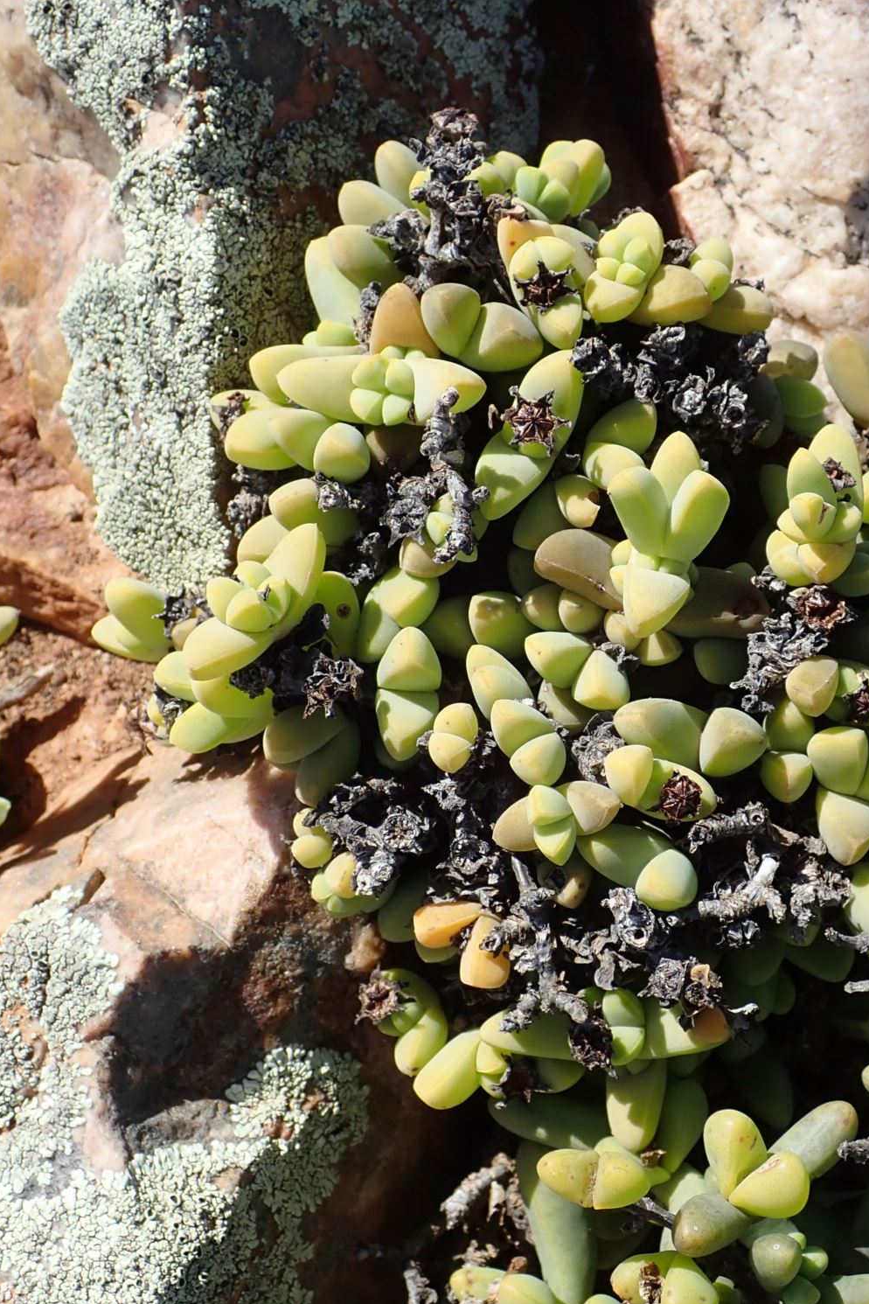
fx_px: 1919
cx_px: 577
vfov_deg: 37.5
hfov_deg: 25.4
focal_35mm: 53
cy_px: 654
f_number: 3.5
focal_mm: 6.86
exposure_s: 1/640
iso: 100
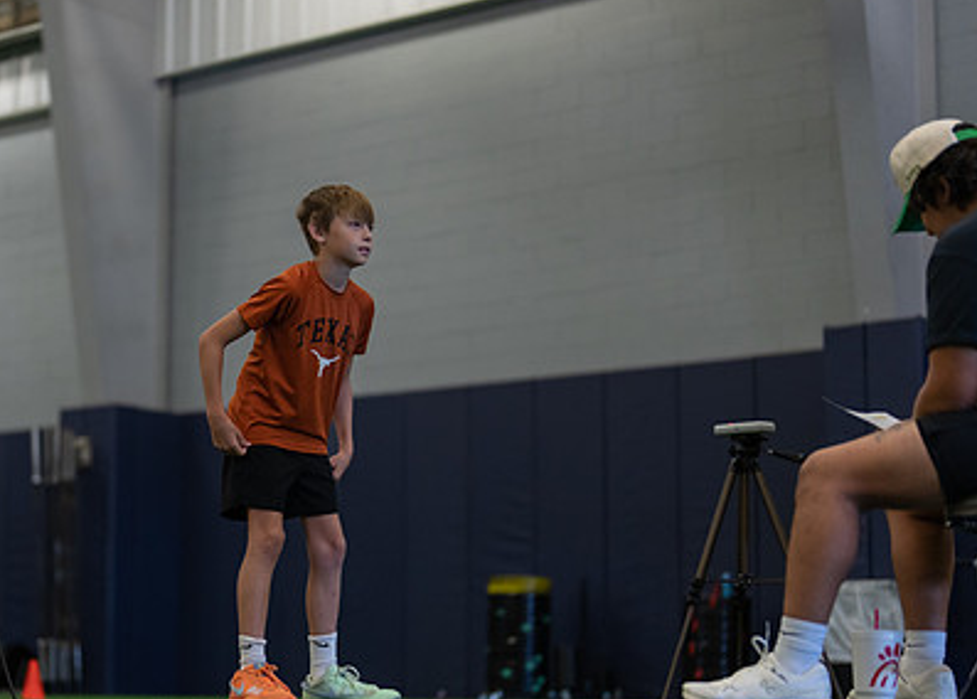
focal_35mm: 79
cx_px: 295
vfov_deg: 18.1
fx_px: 2193
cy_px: 433
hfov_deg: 24.9
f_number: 1.2
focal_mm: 50
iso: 1000
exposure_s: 1/1000
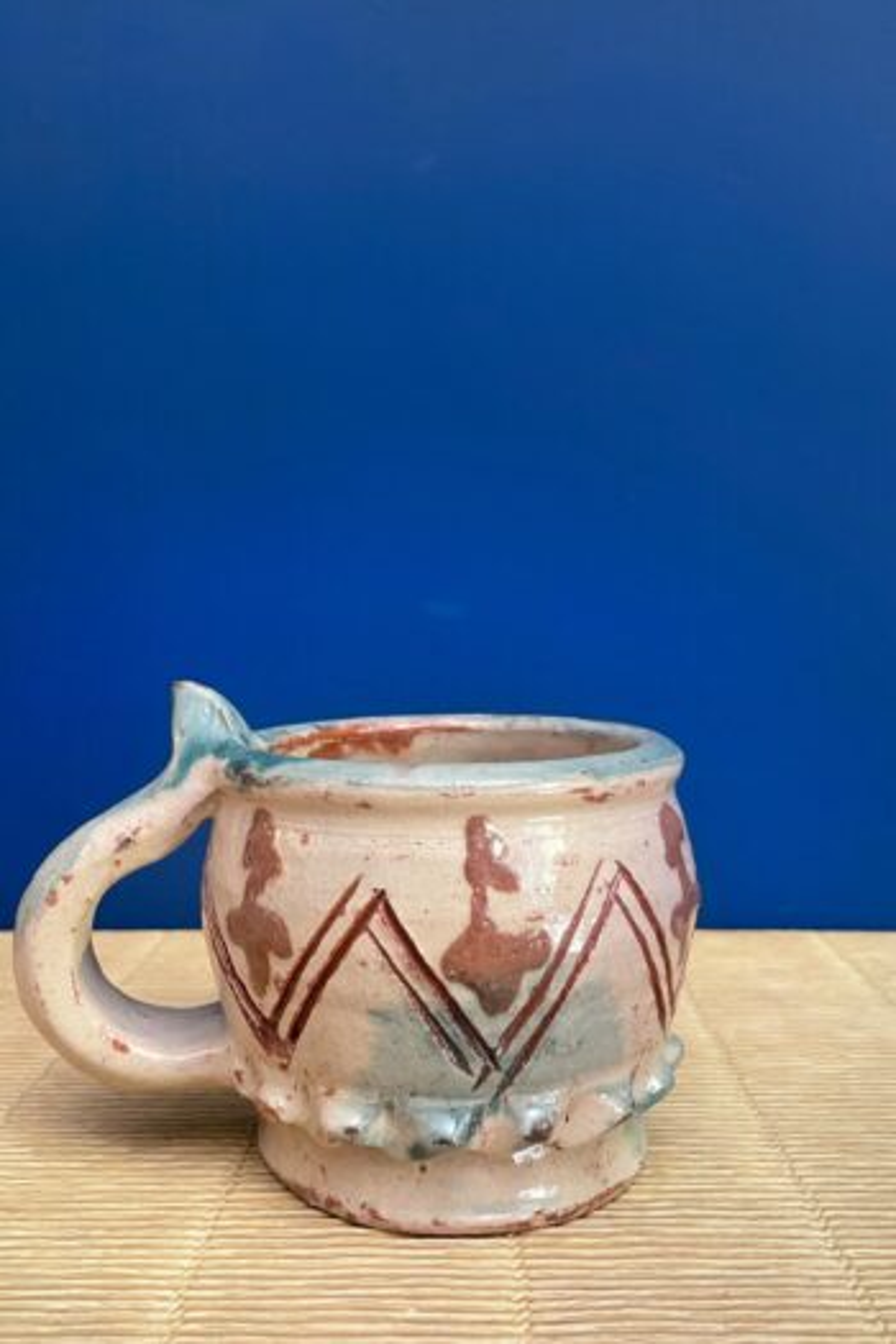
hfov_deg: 19.5
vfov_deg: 28.8
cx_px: 448
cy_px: 672
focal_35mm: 70
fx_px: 2613
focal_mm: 70
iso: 1250
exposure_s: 1/50
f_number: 2.8
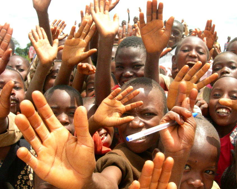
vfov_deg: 33.4
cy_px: 96
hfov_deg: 41.0
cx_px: 139
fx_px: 316
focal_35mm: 45
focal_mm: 7.8
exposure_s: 1/2000
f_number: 4.8
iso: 400
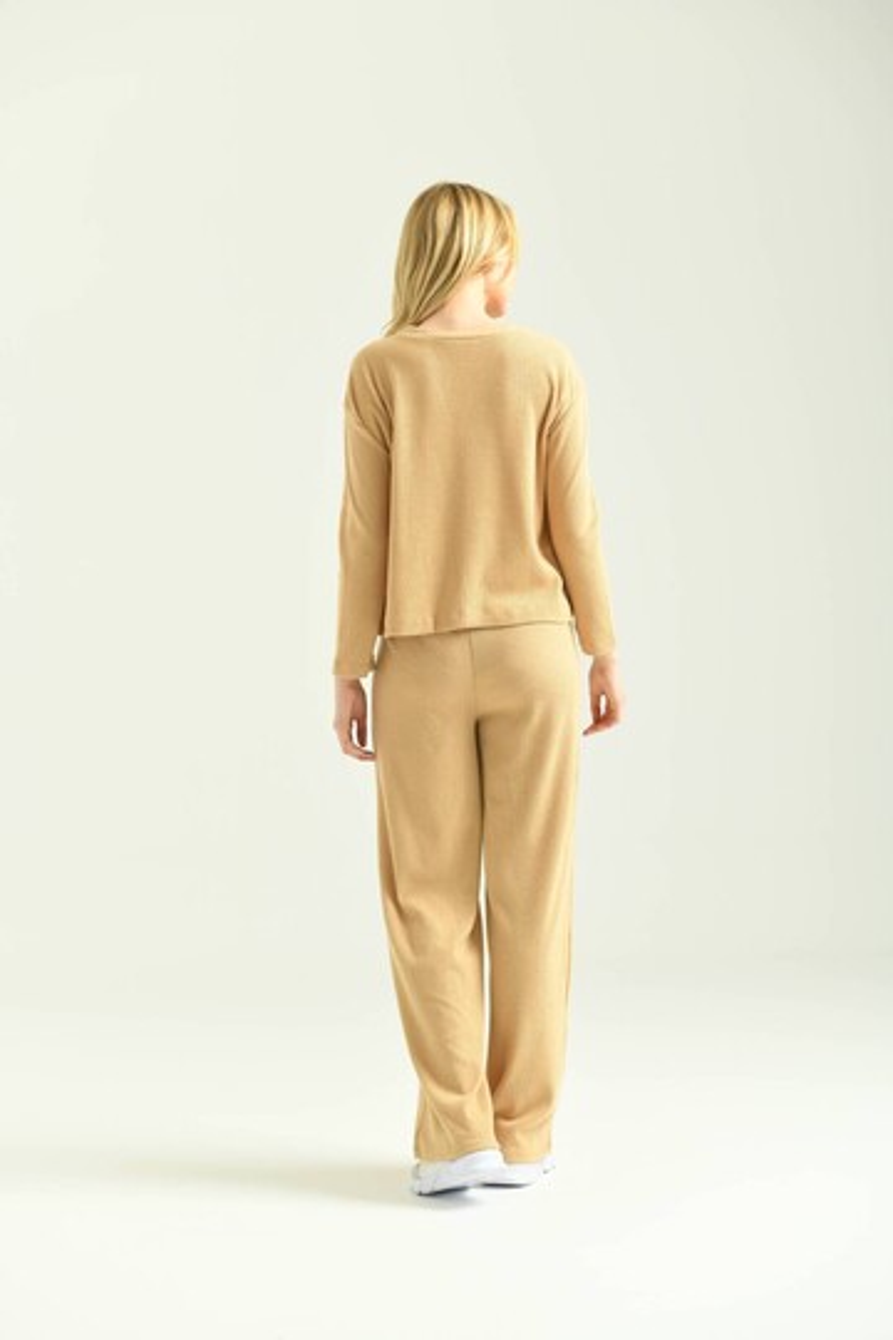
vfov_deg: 25.4
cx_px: 446
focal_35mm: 80
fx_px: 2976
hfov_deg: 17.1
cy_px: 670
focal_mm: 80
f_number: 5.6
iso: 125
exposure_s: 1/160
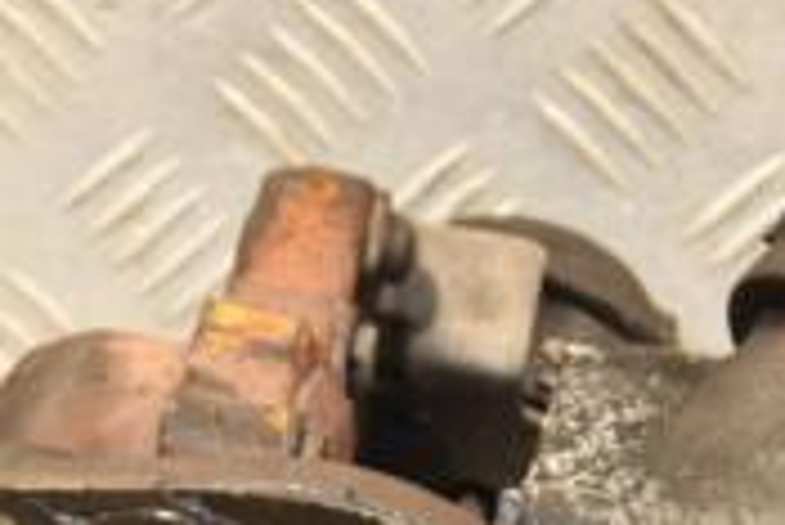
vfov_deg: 5.3
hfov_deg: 8.0
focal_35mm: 257
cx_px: 341
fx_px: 5609
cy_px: 758
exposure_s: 1/125
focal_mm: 50
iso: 800
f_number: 5
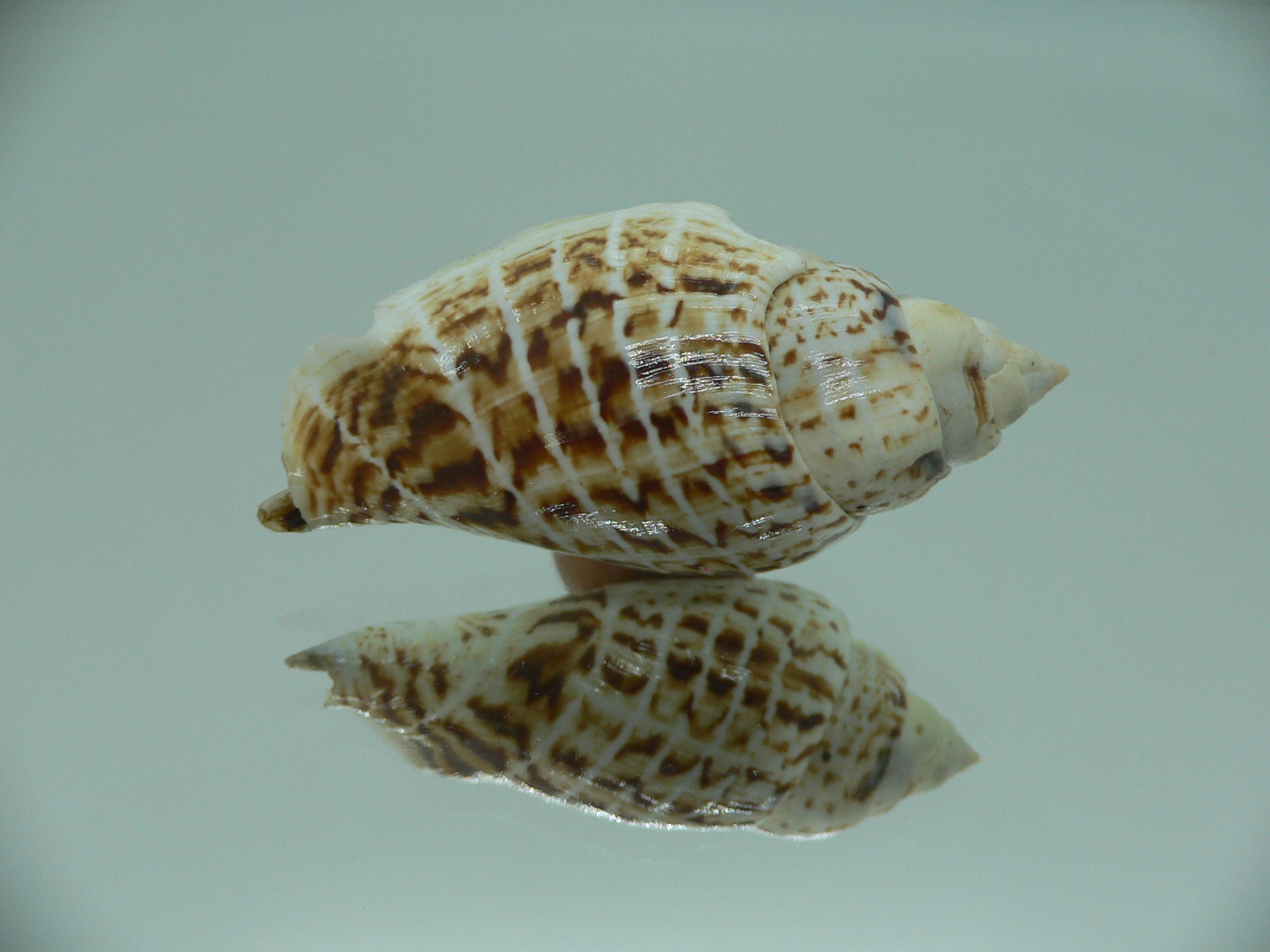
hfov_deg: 52.6
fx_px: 1284
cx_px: 635
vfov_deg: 40.7
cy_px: 476
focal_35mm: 35
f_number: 2.8
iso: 80
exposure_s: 1/60
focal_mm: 4.6
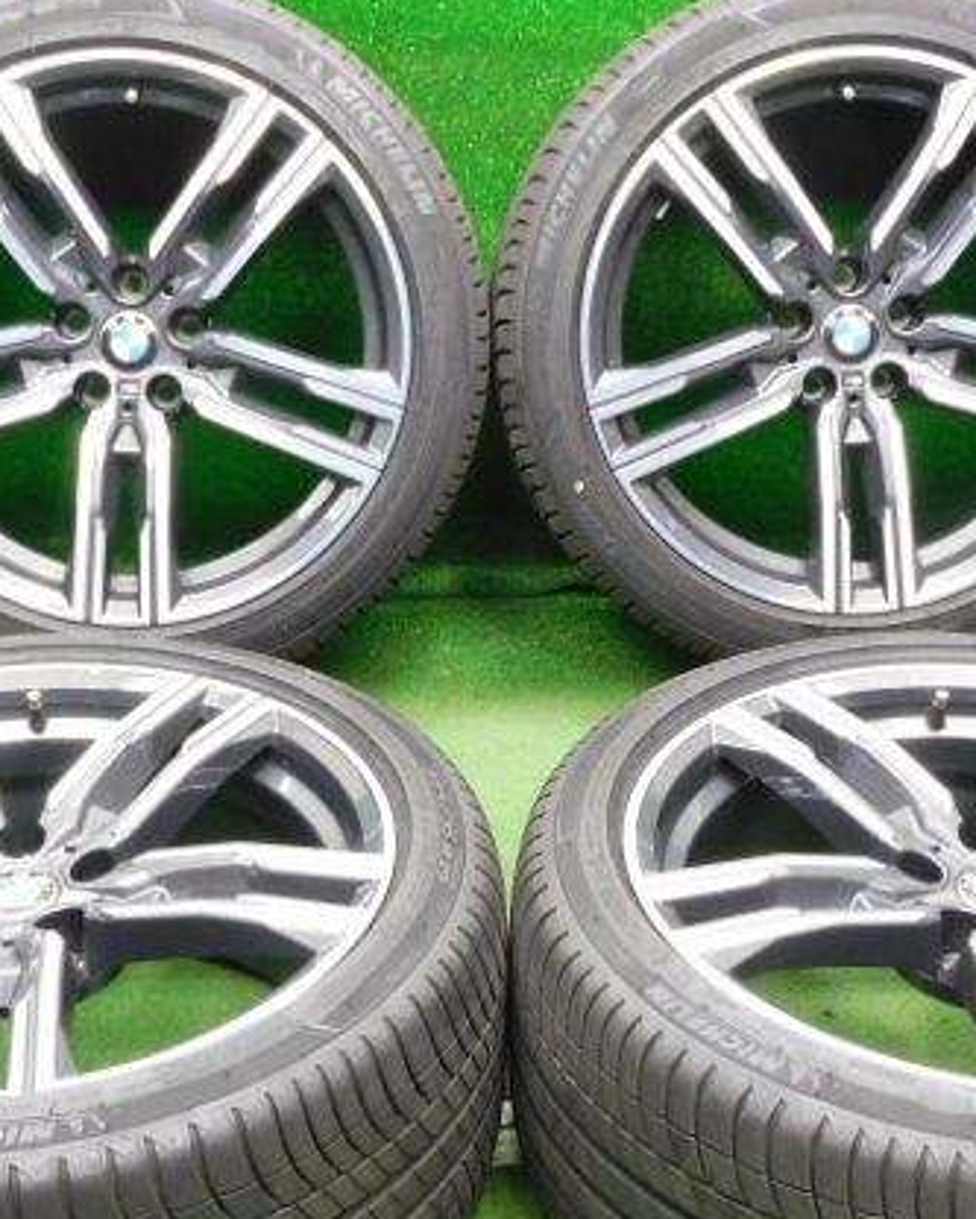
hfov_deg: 25.4
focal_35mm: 60
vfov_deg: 31.4
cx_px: 507
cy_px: 686
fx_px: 2166
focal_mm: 7.2
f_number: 3.8
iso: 450
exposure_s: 1/8
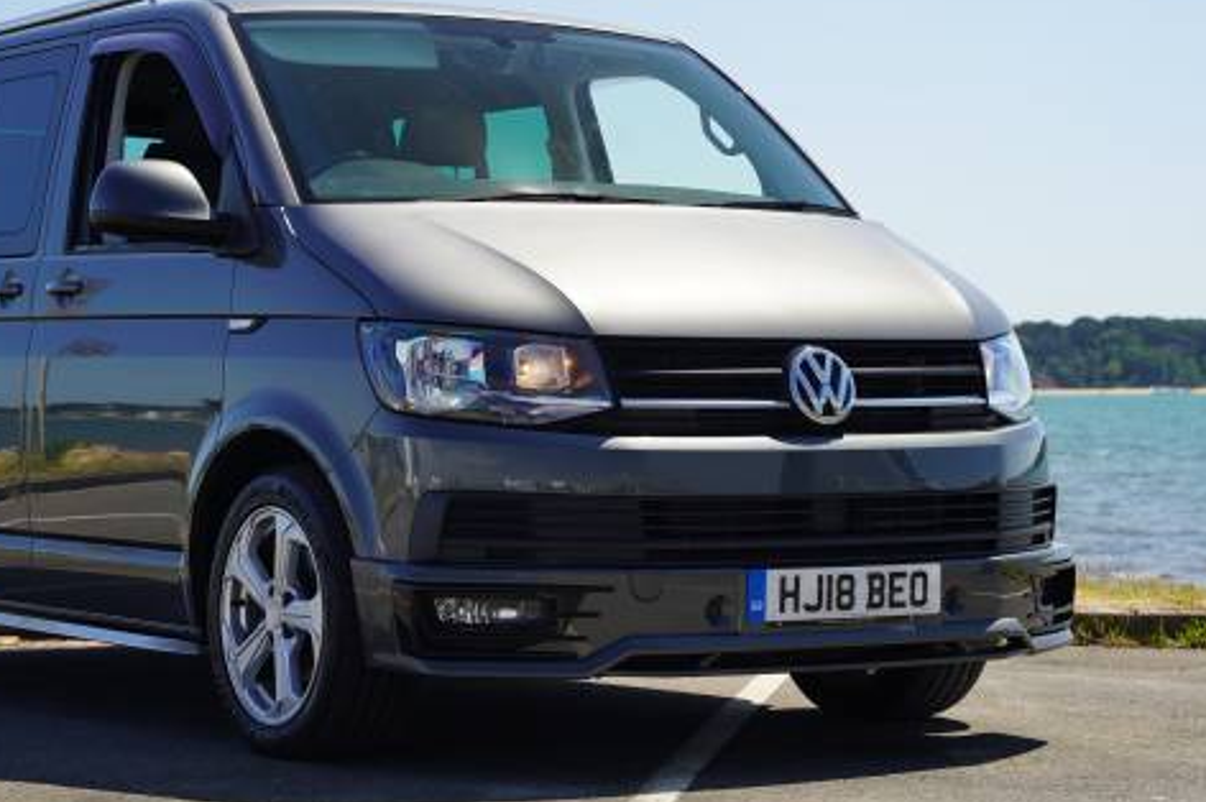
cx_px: 455
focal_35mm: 95
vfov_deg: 14.4
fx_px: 3180
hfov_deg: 21.4
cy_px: 342
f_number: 5
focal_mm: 70
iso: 100
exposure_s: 1/200
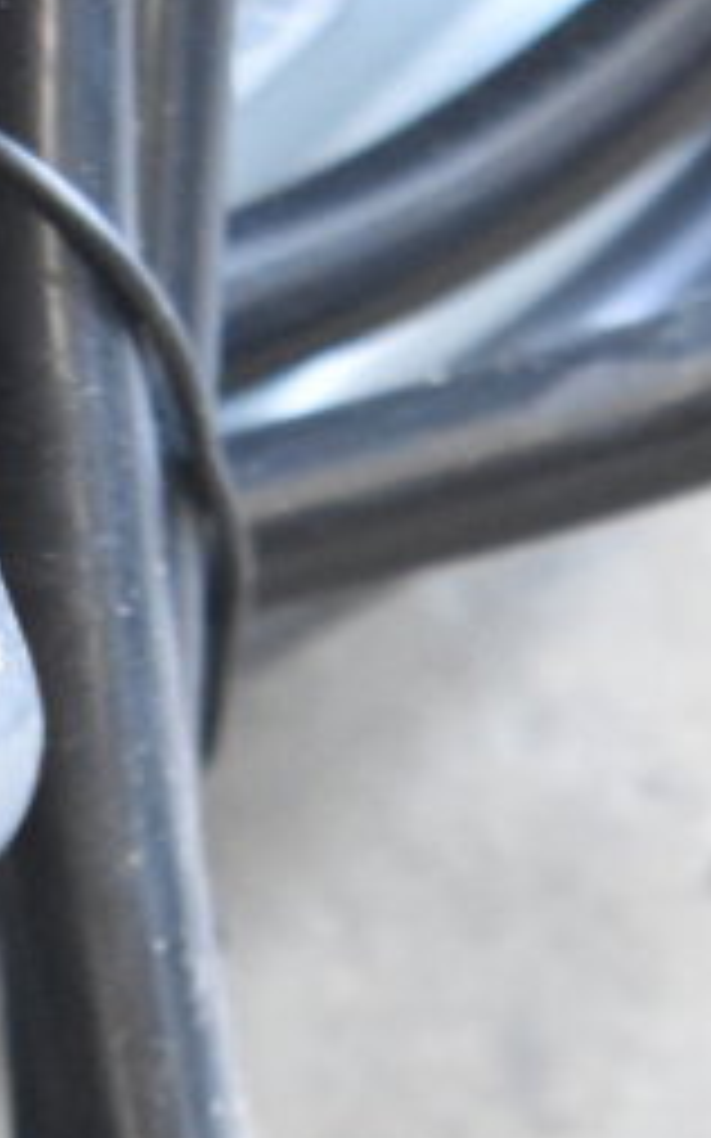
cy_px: 1999
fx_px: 7197
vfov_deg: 8.7
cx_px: -392
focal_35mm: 232
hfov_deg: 5.6
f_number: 5
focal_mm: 42
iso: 4500
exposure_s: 1/60
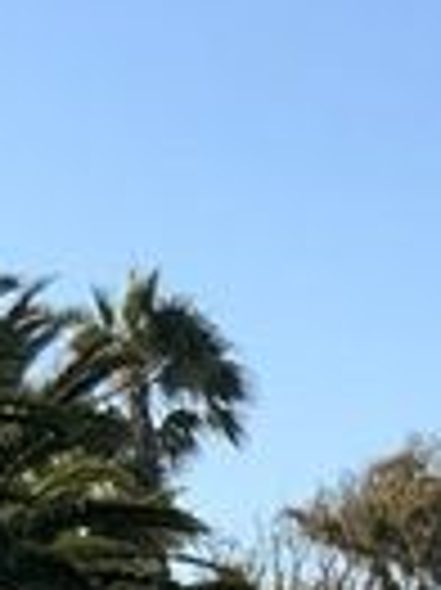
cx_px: 918
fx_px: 3216
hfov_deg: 7.5
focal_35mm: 189
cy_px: 1304
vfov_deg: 9.5
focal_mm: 3
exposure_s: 1/1250
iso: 16
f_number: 1.8
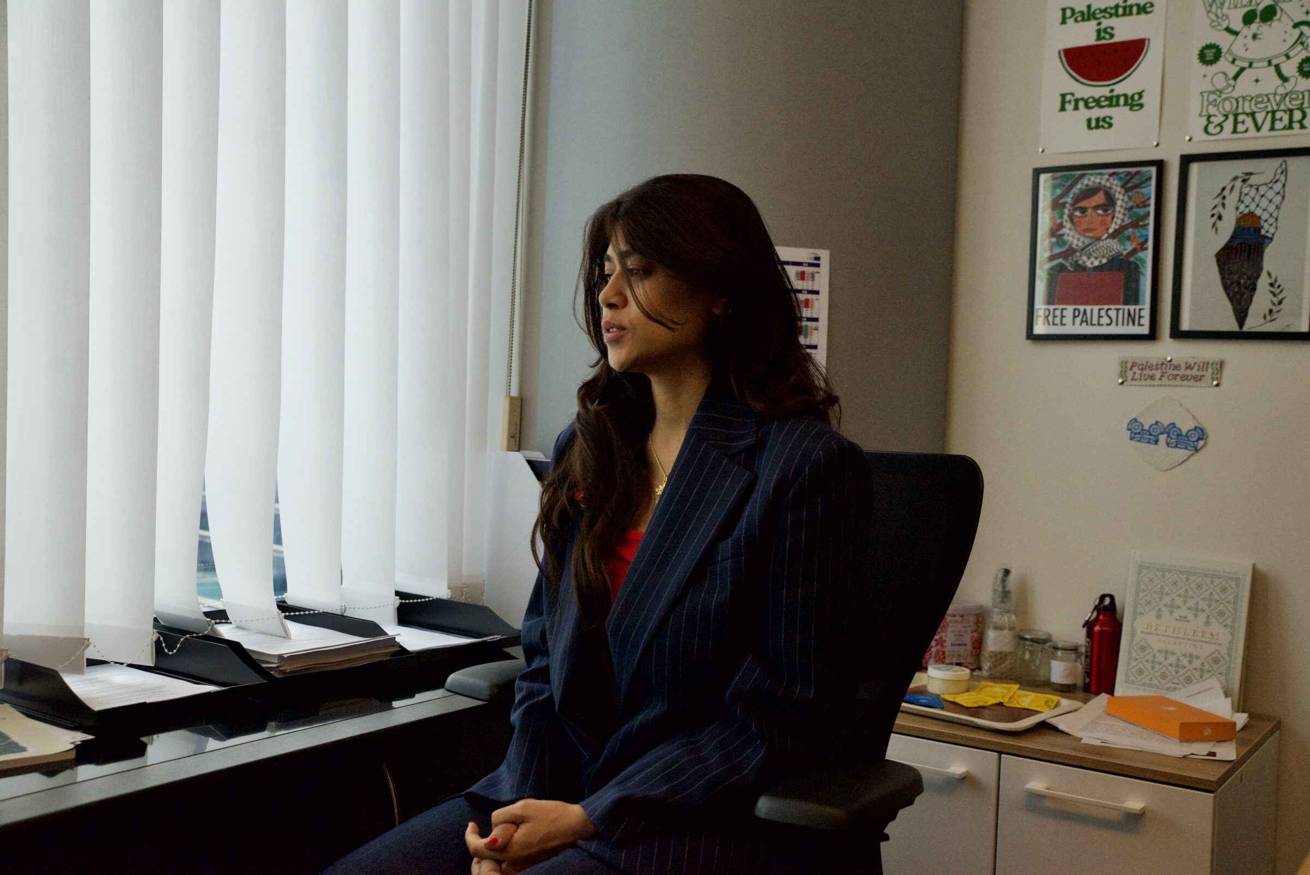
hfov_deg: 50.7
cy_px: 438
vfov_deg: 35.1
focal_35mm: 38
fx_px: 1383
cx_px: 655
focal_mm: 38
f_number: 5.6
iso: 6400
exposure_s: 1/2500
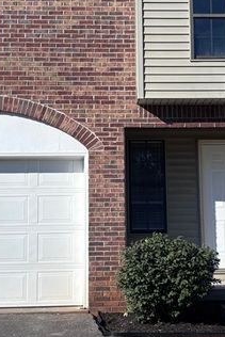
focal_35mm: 57
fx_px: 534
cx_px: 120
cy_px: 157
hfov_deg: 23.8
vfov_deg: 35.0
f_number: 1.6
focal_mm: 5.96
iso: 50
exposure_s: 1/5348
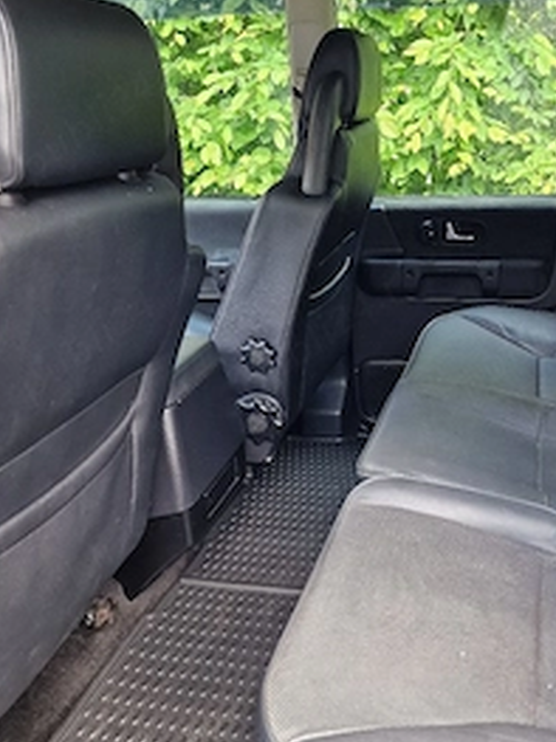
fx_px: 750
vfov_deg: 52.6
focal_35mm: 35
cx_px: 387
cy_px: 364
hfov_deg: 40.0
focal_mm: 6.4
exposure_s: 1/100
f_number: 1.8
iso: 160
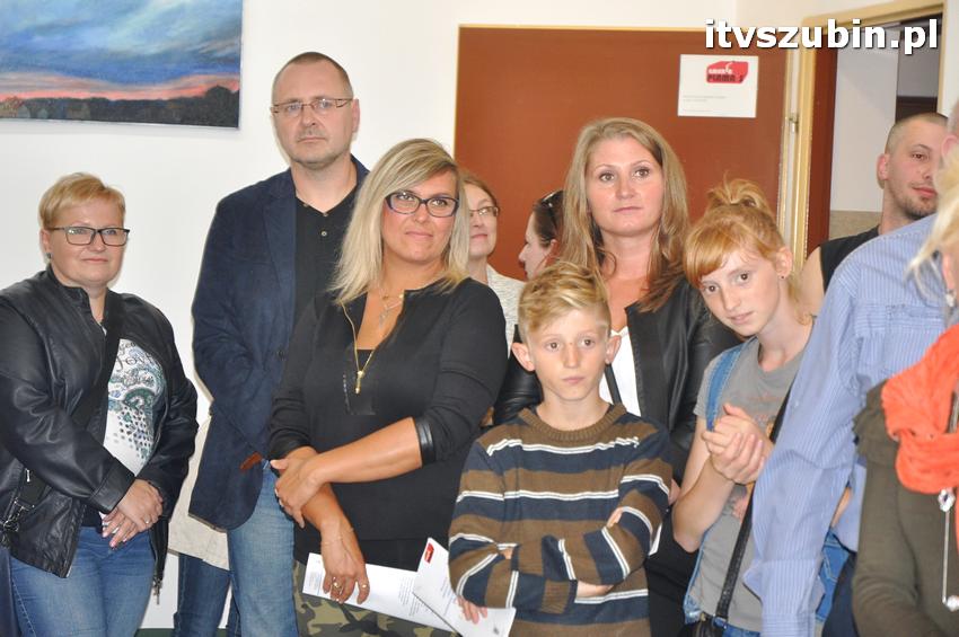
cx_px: 480
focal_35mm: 105
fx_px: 2794
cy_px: 318
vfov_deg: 13.0
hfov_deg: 19.5
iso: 800
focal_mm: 70
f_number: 4.5
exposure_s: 1/60
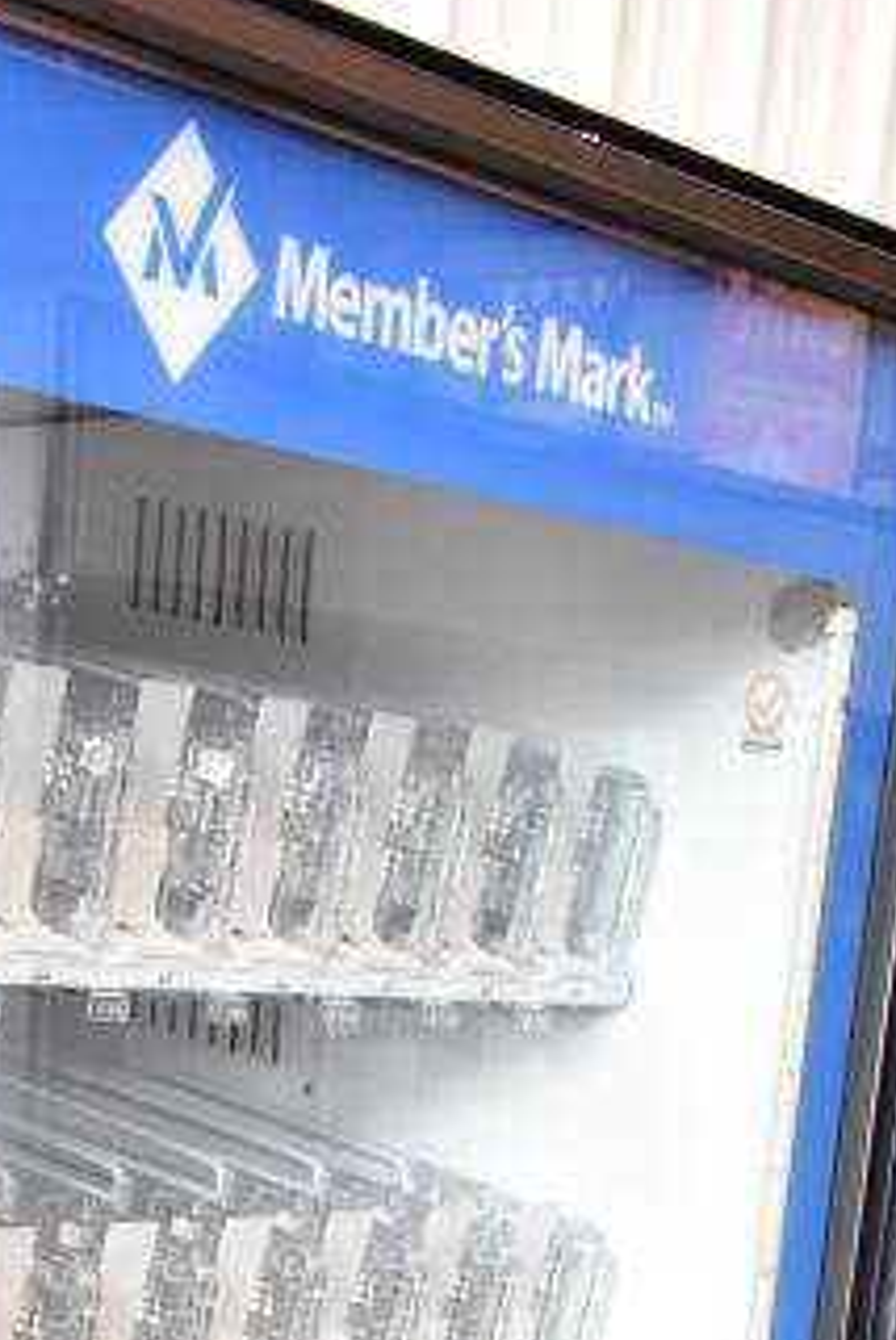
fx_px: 2868
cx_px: 147
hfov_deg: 17.6
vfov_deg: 23.1
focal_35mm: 77
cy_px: 1780
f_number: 3.5
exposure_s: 1/50
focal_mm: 18
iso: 1600
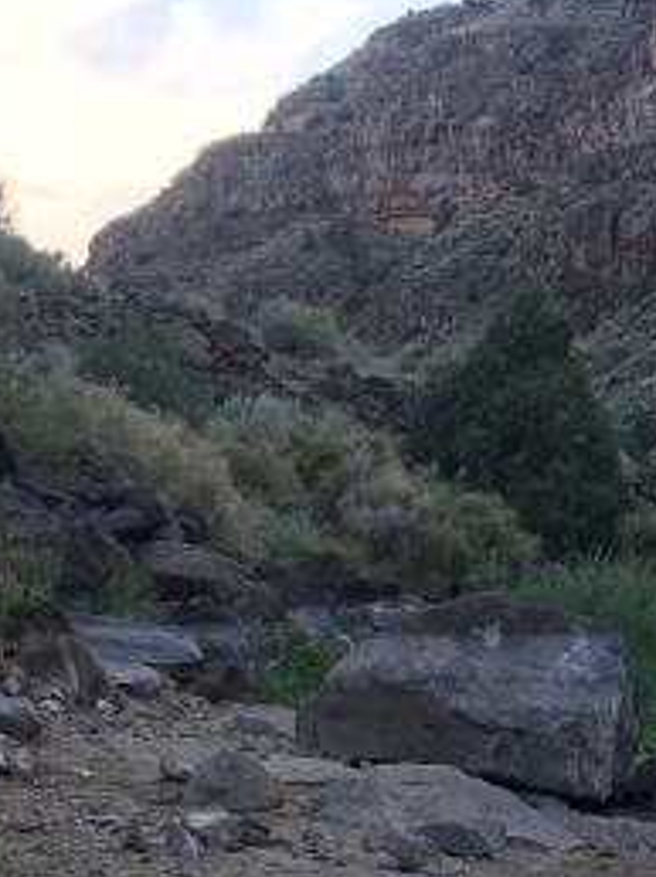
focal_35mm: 96
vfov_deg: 20.0
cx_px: 619
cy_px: 814
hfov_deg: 15.2
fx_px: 2430
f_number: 2.2
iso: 32
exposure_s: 1/120
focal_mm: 4.15
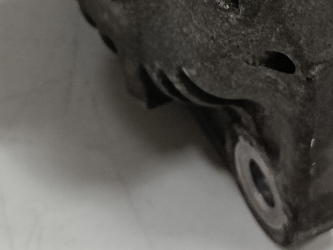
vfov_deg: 9.9
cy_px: -134
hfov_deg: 13.6
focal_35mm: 145
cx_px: 232
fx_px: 1395
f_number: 1.7
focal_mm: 5.24
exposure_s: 1/100
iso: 1060
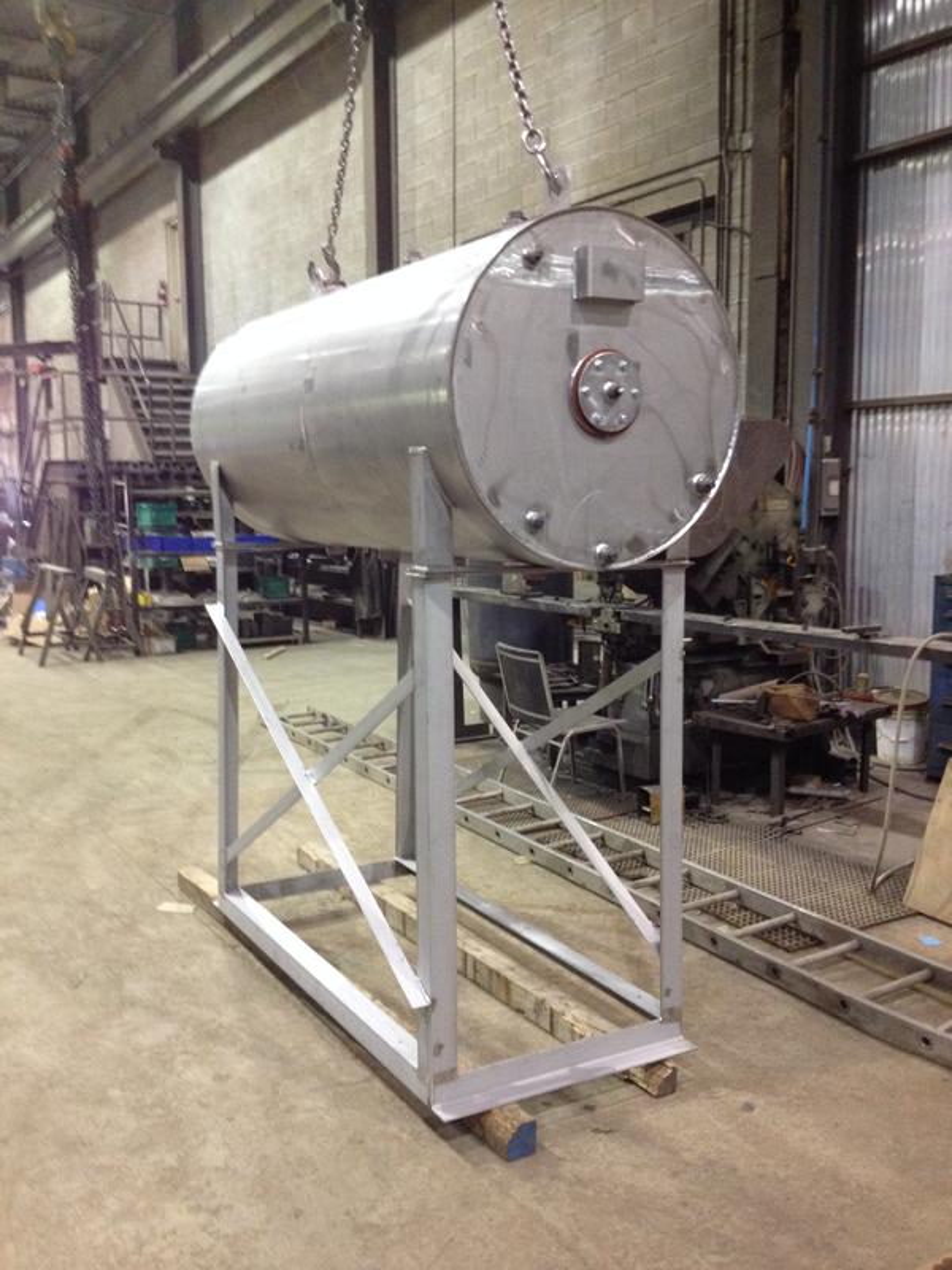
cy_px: 635
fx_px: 1283
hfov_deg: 40.7
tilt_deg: -5.4
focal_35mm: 35
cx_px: 476
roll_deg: +1.4
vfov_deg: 52.6
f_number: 2.4
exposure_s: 1/20
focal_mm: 4.28
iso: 250
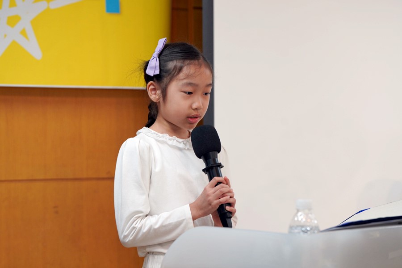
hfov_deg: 21.5
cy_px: 134
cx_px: 201
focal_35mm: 95
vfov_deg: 14.4
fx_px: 1061
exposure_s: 1/160
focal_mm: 95
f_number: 4
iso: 800
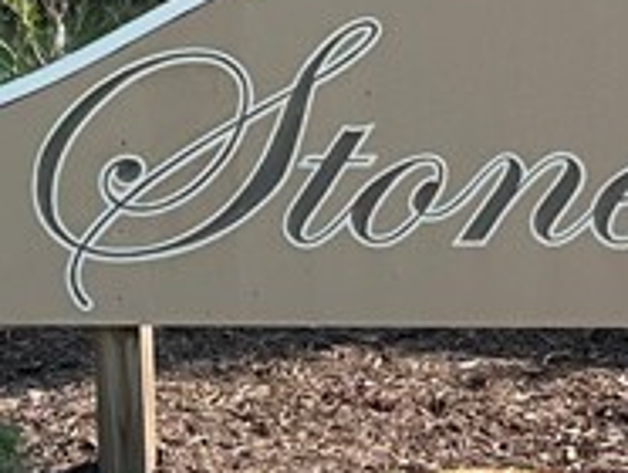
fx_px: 2398
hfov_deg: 14.9
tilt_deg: -5.4
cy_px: 226
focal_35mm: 132
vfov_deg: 11.3
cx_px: 321
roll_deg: +0.3
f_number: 1.78
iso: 80
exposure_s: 1/1256
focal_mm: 6.86
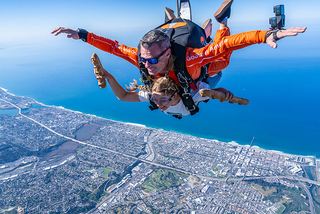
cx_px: 160
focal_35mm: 26
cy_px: 107
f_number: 9
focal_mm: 26
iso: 800
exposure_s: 1/1600
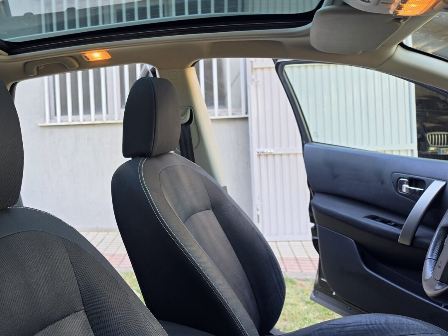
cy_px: 128
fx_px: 440
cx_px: 124
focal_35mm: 34
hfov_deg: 52.1
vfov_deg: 41.5
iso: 64
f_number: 1.4
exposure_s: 1/180
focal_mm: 6.5
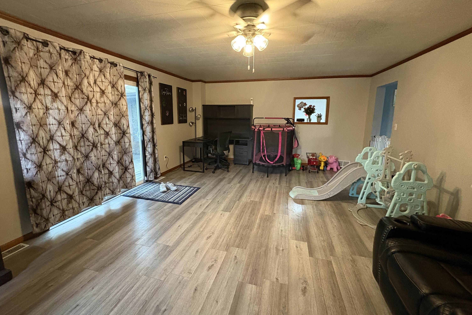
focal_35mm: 15
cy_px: 148
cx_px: 232
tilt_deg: -9.4
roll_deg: +0.8
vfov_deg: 77.2
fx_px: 197
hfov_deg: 100.4
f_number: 2.2
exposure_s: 1/40
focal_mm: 2.22
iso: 1000
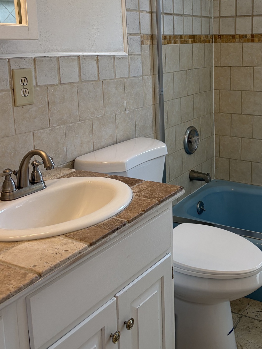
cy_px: 113
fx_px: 434
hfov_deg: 32.8
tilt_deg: -9.1
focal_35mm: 43
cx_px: 202
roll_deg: +1.0
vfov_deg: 43.2
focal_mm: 5.96
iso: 64
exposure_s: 1/148
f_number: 1.6
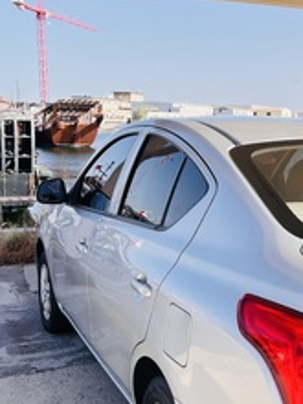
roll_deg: -0.9
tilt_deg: -8.6
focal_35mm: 54
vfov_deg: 35.5
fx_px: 630
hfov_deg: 25.9
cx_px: 291
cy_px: 234
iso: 50
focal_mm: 5.1
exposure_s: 1/1558
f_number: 1.6
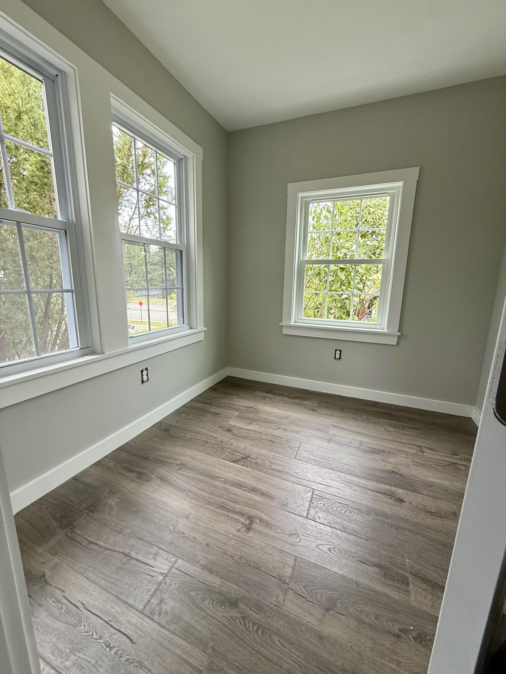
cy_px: 337
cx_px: 253
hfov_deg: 85.7
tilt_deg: -10.8
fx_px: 273
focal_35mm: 14
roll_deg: -1.8
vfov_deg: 102.1
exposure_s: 1/99
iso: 125
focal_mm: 2.22
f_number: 2.2
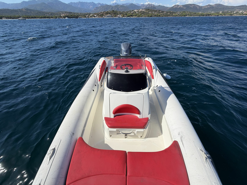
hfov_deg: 102.1
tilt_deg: -38.0
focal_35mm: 14
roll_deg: +2.3
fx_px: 100
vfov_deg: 85.7
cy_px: 92
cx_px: 124
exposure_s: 1/1399
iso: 20
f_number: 2.2
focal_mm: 2.22
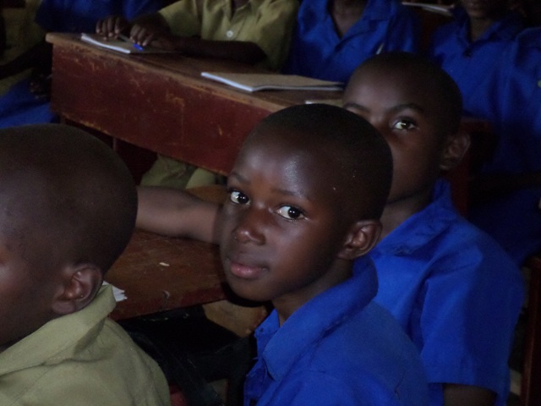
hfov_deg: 15.8
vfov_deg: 11.9
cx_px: 270
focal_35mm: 125
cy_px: 203
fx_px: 1954
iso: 640
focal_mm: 22.5
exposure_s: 1/60
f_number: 6.3
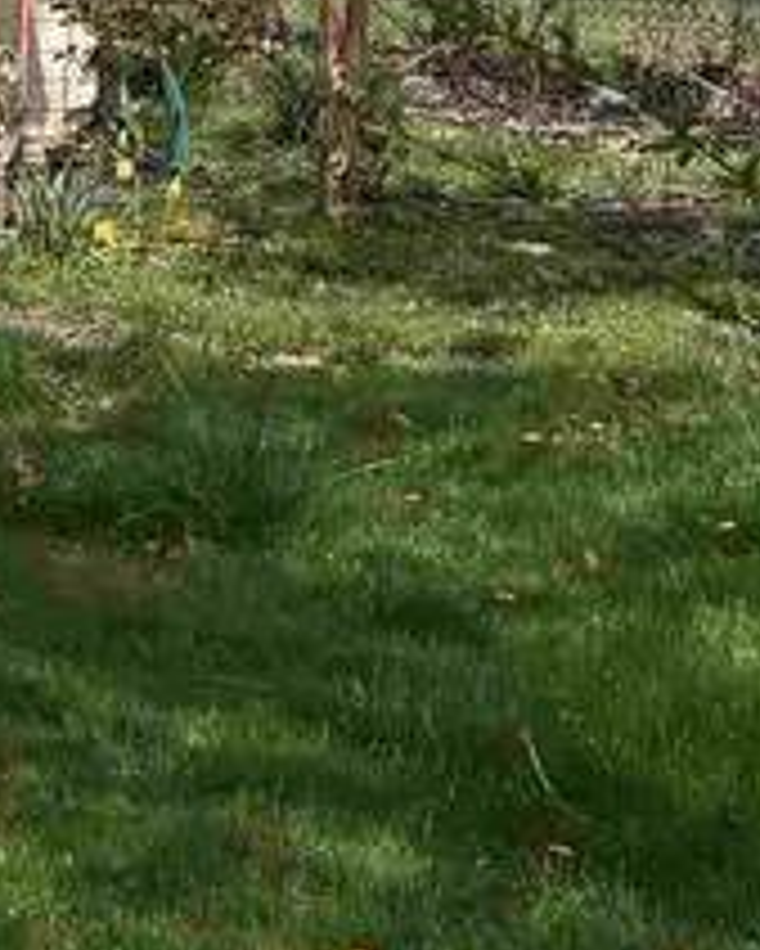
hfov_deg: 9.5
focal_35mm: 142
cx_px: -1178
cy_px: -18
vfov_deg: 13.4
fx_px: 3990
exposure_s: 1/4405
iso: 80
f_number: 1.78
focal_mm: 6.76
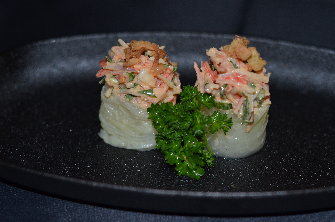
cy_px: 111
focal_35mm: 75
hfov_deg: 27.0
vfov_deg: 18.1
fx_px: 696
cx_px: 168
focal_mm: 50
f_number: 2.8
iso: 720
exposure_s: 1/60
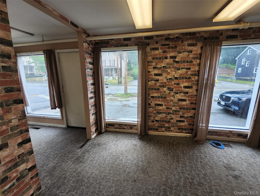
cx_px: 130
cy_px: 98
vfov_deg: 90.0
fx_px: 98
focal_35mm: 13
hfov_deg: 106.1
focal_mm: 1.13
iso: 50
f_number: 2.2
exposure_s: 1/60
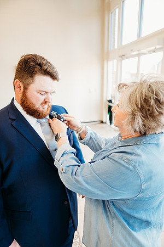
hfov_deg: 53.1
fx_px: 164
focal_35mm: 24
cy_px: 124
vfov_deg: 73.7
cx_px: 82
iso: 800
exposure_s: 1/160
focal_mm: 24
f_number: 1.8
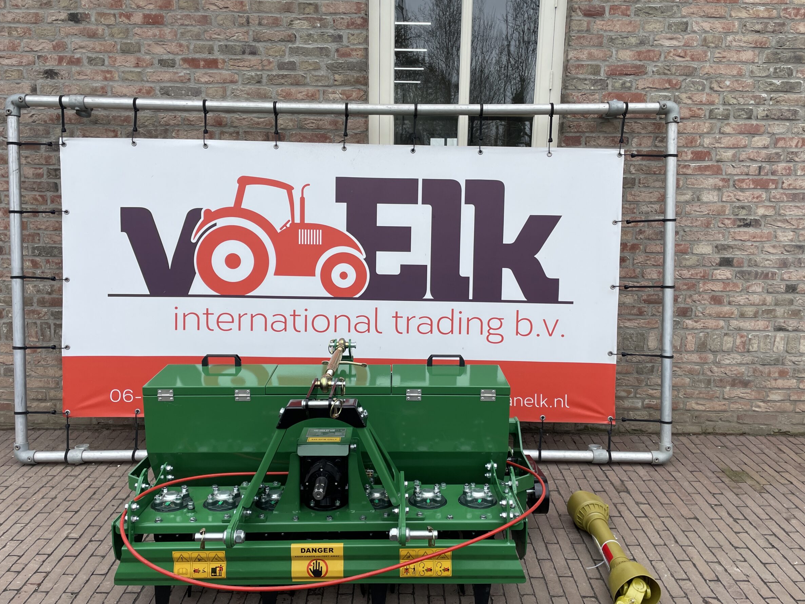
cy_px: 319
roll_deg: -0.5
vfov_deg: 49.7
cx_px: 401
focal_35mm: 28
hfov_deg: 63.4
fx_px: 651
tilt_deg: -13.3
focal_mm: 4.2
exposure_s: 1/1062
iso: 32
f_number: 1.6
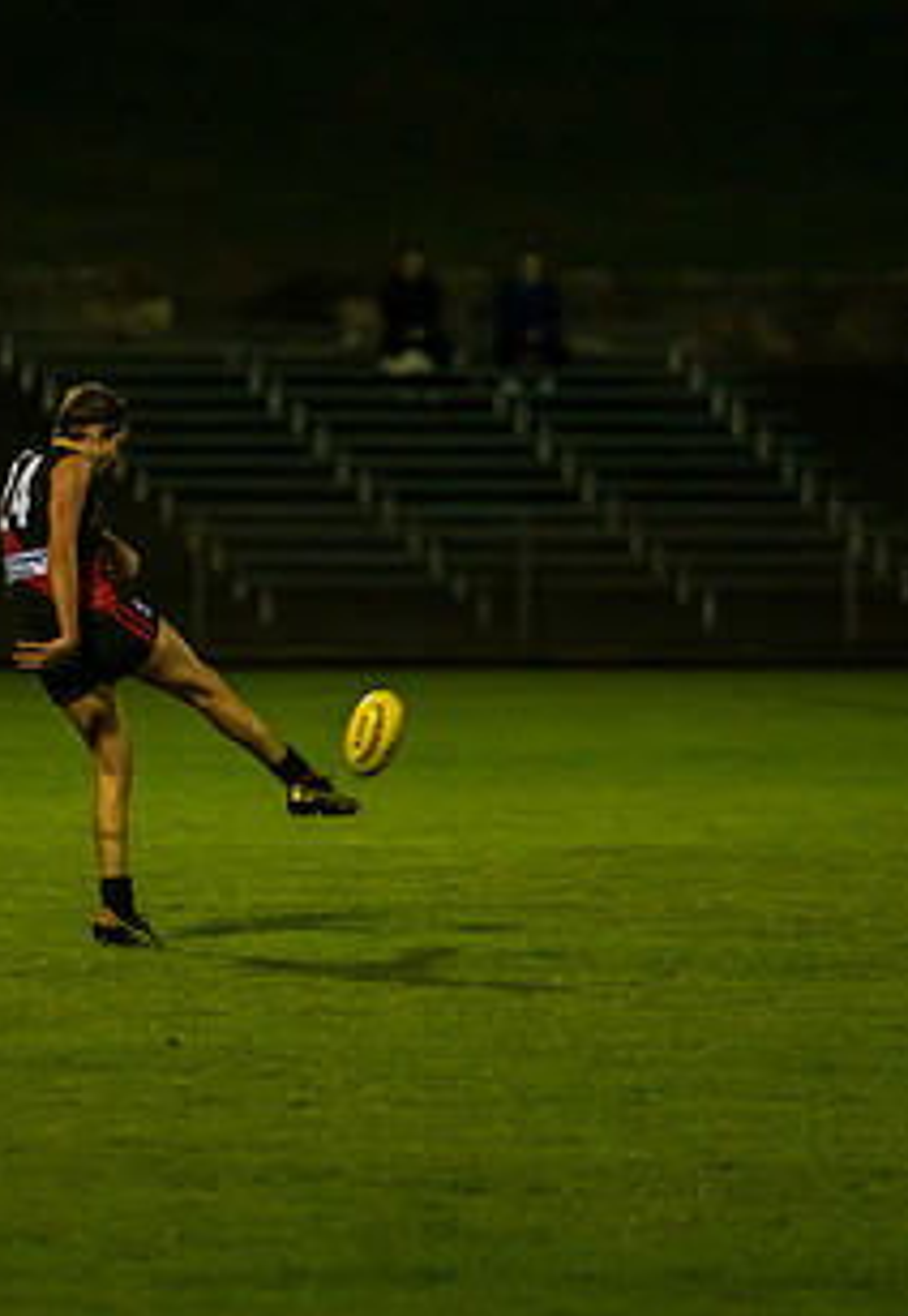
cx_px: 93
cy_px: 672
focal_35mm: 475
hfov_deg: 3.0
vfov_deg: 4.3
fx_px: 17541
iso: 3200
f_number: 2.8
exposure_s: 1/1000
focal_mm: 200
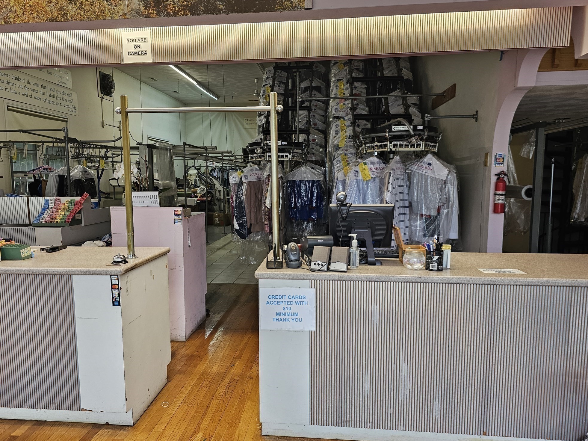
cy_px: 221
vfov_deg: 56.8
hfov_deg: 71.6
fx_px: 408
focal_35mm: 24
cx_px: 282
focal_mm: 6.3
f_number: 1.7
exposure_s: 1/120
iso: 100
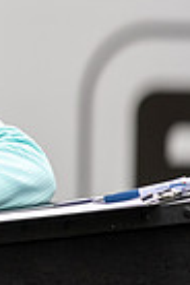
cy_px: 110
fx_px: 9990
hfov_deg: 1.1
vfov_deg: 1.6
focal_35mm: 1262
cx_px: -405
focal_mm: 300
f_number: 4.5
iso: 500
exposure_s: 1/1600
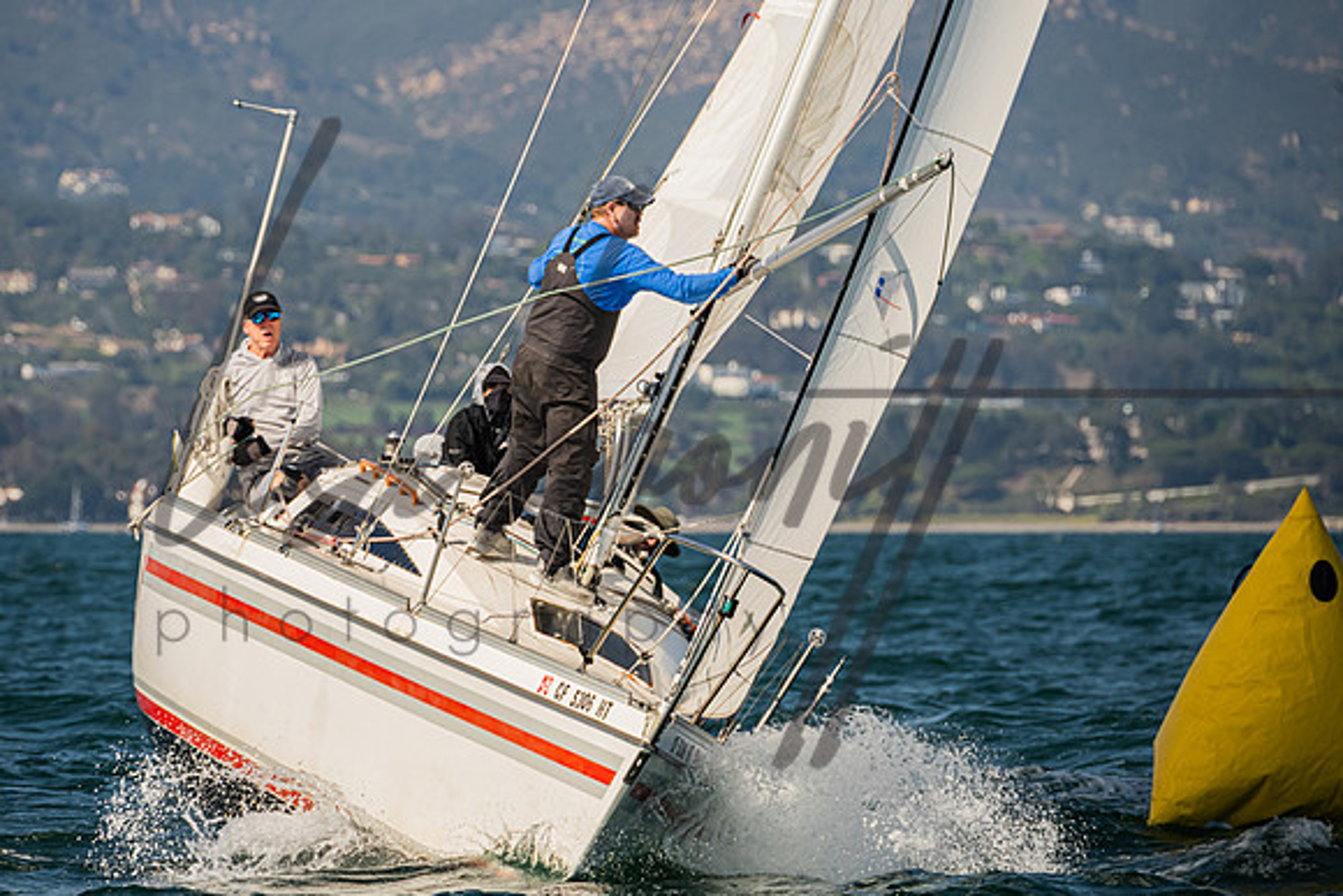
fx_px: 13617
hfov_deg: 5.6
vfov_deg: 3.8
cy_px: 363
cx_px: 534
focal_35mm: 365
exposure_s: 1/2000
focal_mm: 300
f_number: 8
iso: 500
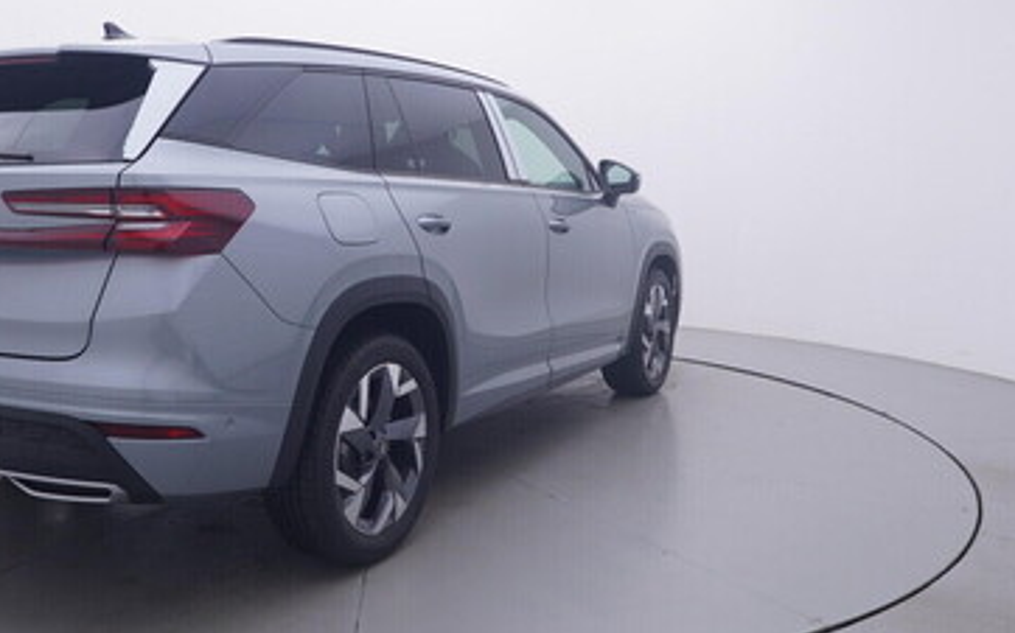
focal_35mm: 35
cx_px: 400
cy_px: 231
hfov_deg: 55.2
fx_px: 962
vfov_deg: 36.2
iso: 200
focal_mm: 15
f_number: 5
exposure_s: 1/80
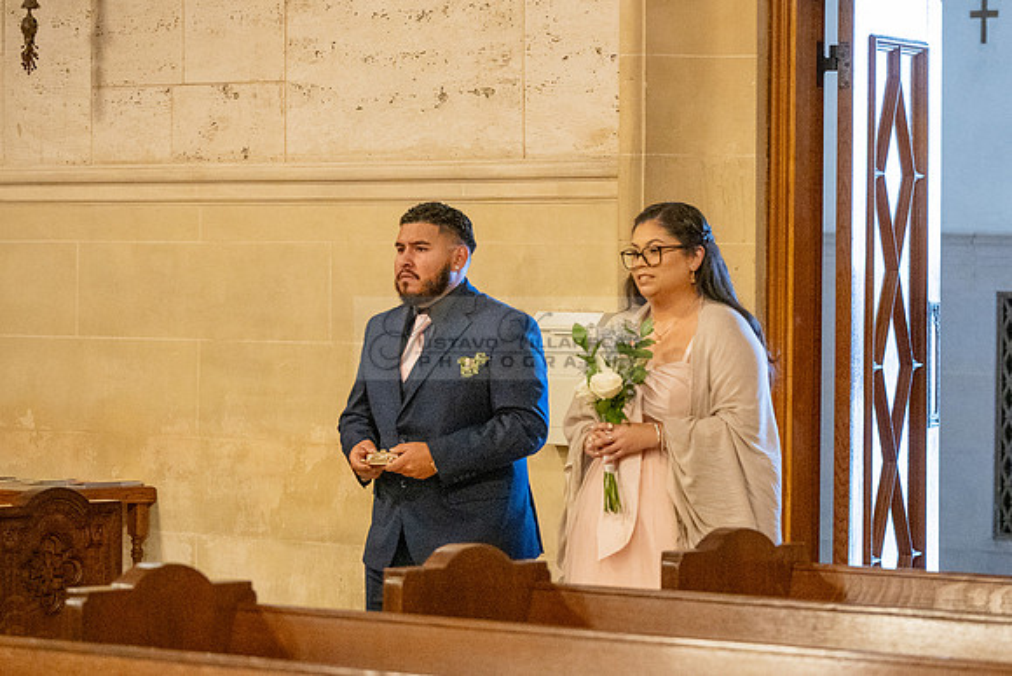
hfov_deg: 13.4
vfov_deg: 8.9
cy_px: 372
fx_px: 4319
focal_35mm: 154
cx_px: 574
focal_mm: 120
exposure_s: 1/200
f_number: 4
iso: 3200
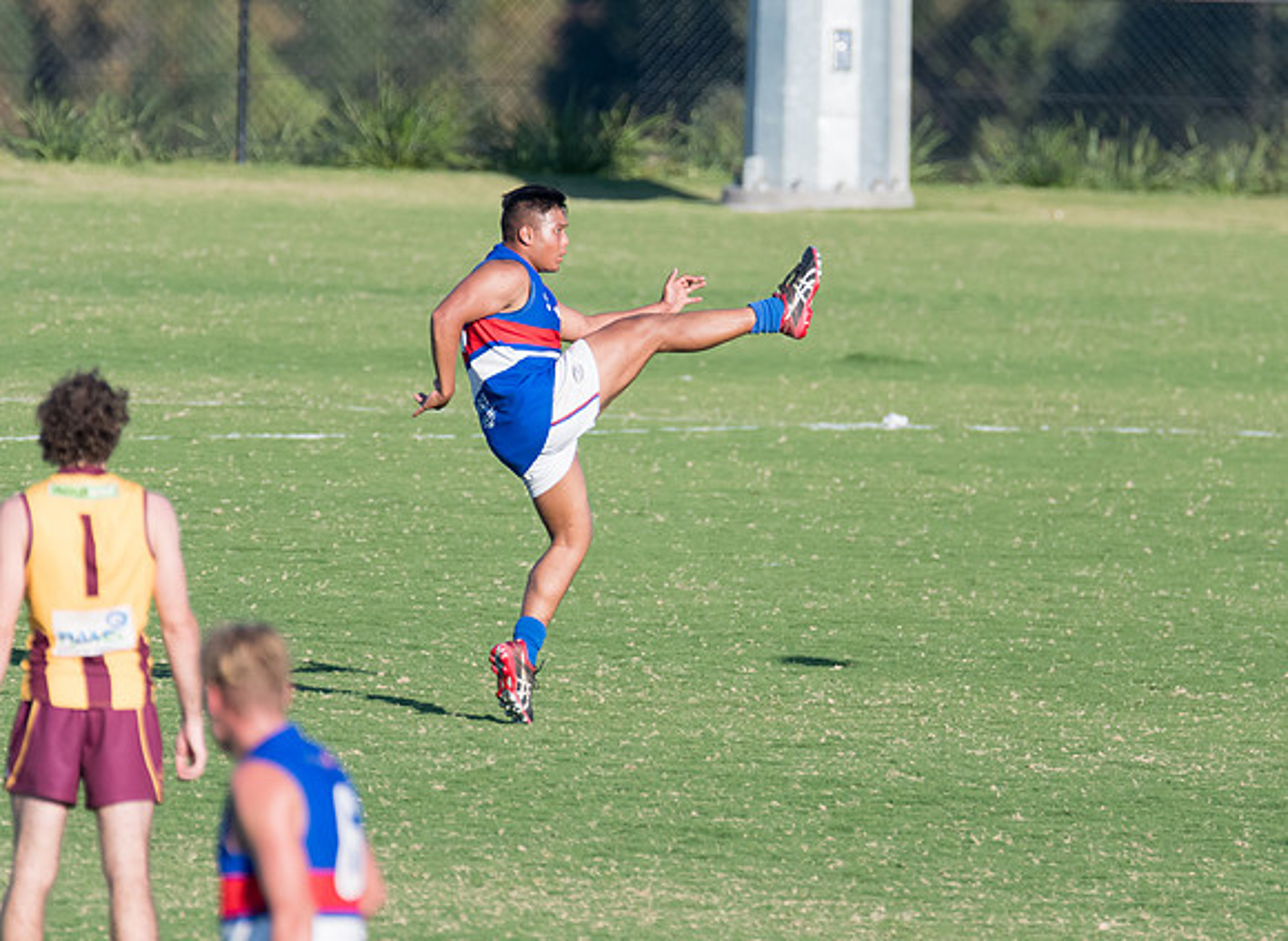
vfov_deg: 1.4
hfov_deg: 2.0
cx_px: 737
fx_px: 37604
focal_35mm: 1020
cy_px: 449
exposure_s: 1/2000
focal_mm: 600
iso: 800
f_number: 7.1
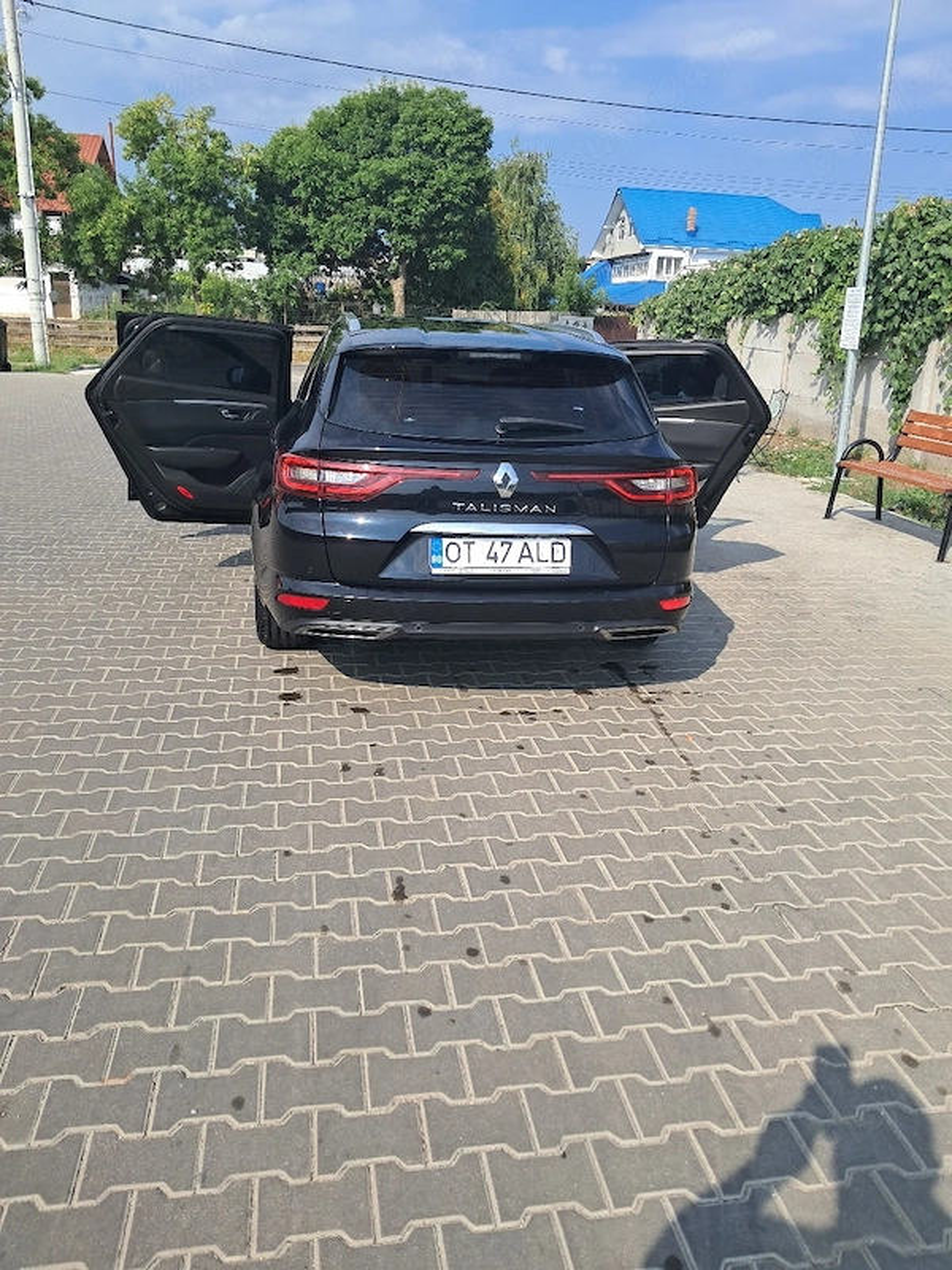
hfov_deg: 51.4
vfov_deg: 65.3
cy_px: 635
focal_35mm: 27
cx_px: 476
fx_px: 990
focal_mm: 4
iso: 50
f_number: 1.8
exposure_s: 1/500
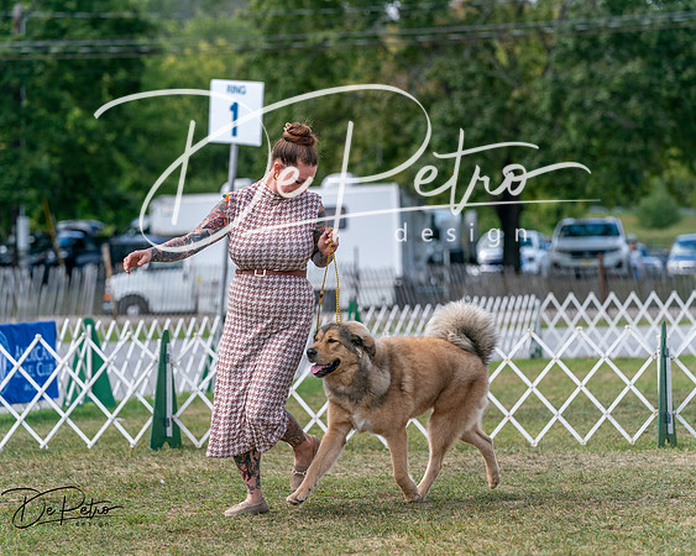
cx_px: 348
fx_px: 3247
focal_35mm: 158
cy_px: 278
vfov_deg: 9.8
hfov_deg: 12.2
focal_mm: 140
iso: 400
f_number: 4
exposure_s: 1/2000
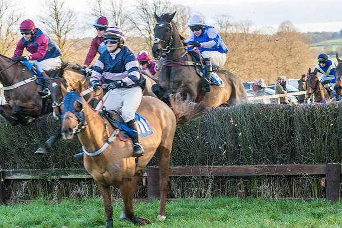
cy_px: 106
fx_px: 1194
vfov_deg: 10.9
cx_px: 176
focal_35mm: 126
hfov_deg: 16.3
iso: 800
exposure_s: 1/500
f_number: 4
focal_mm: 70
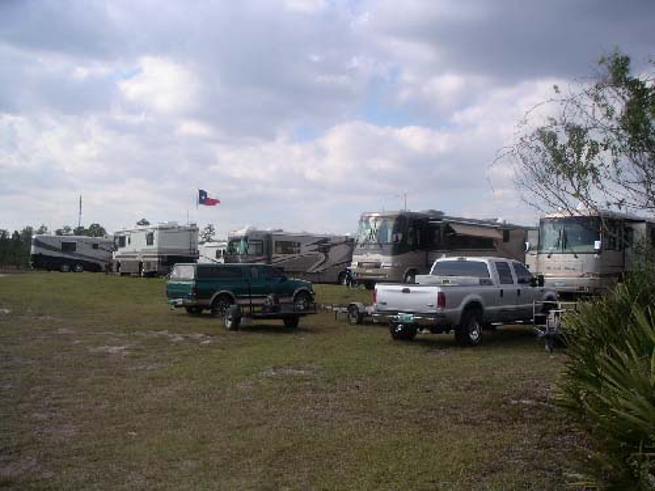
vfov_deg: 37.7
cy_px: 246
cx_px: 328
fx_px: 719
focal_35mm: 38
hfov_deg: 49.0
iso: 50
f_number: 2.8
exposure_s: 1/750
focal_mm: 6
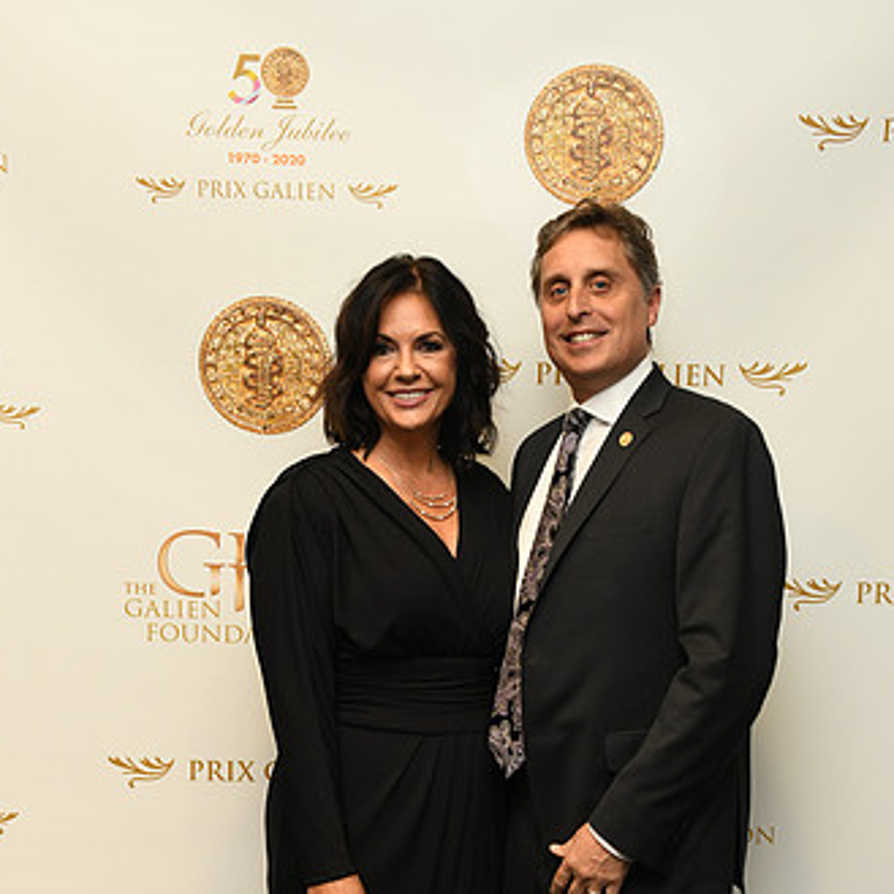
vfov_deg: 25.5
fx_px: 1928
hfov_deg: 26.1
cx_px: 512
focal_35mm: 66
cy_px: 764
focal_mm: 44
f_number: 5.6
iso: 2000
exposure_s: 1/125
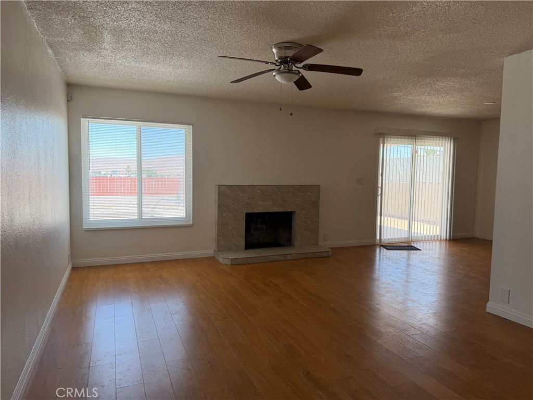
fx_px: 370
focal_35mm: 24
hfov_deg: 71.6
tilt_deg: -4.6
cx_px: 266
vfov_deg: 56.8
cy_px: 200
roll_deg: -0.7
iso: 80
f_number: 1.78
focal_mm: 6.76
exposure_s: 1/226
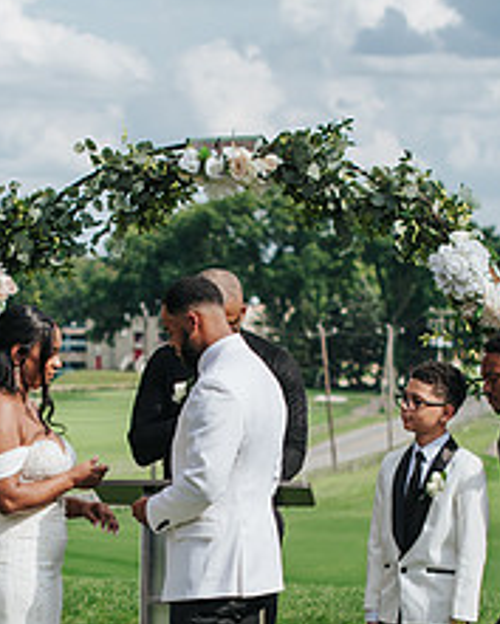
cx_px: 145
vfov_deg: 10.5
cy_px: 526
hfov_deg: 8.4
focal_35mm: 183
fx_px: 3383
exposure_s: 1/1600
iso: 110
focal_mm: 50
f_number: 3.2
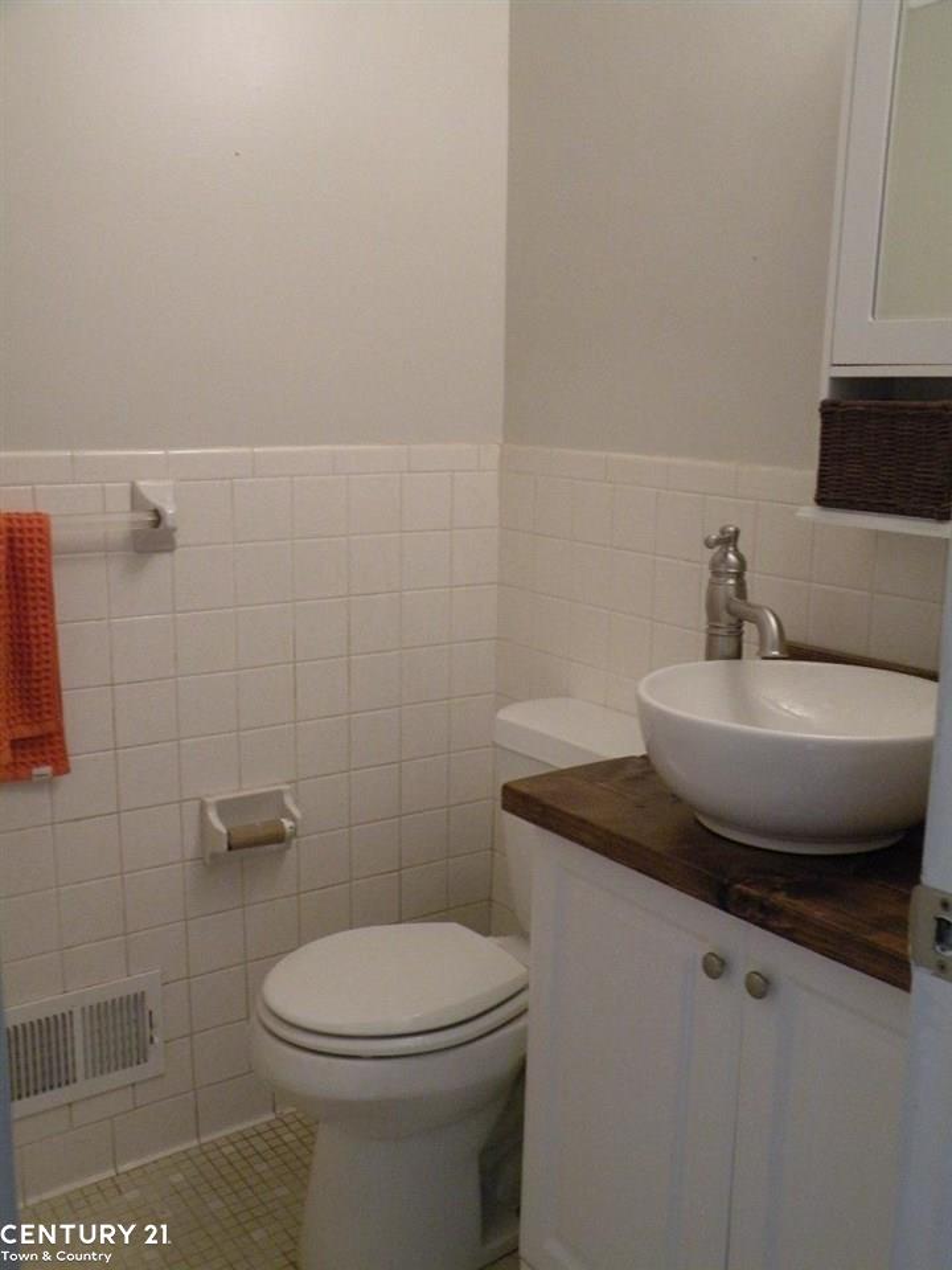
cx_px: 476
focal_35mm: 33
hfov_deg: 42.9
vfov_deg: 55.4
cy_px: 635
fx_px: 1210
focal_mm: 5.8
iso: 400
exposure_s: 1/48.5
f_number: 3.2
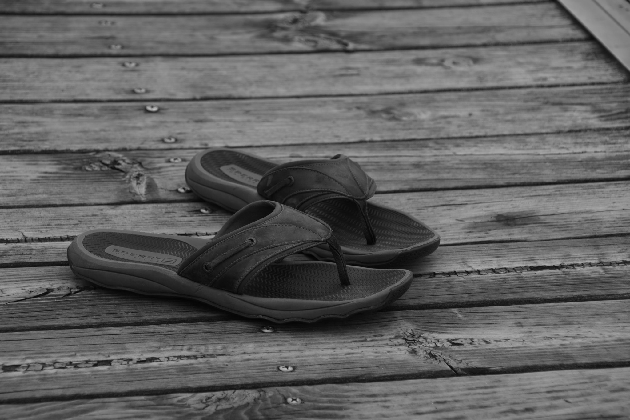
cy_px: 210
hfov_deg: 12.5
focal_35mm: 165
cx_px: 315
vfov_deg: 8.3
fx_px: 2887
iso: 125
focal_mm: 110
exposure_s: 1/800
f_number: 5.6
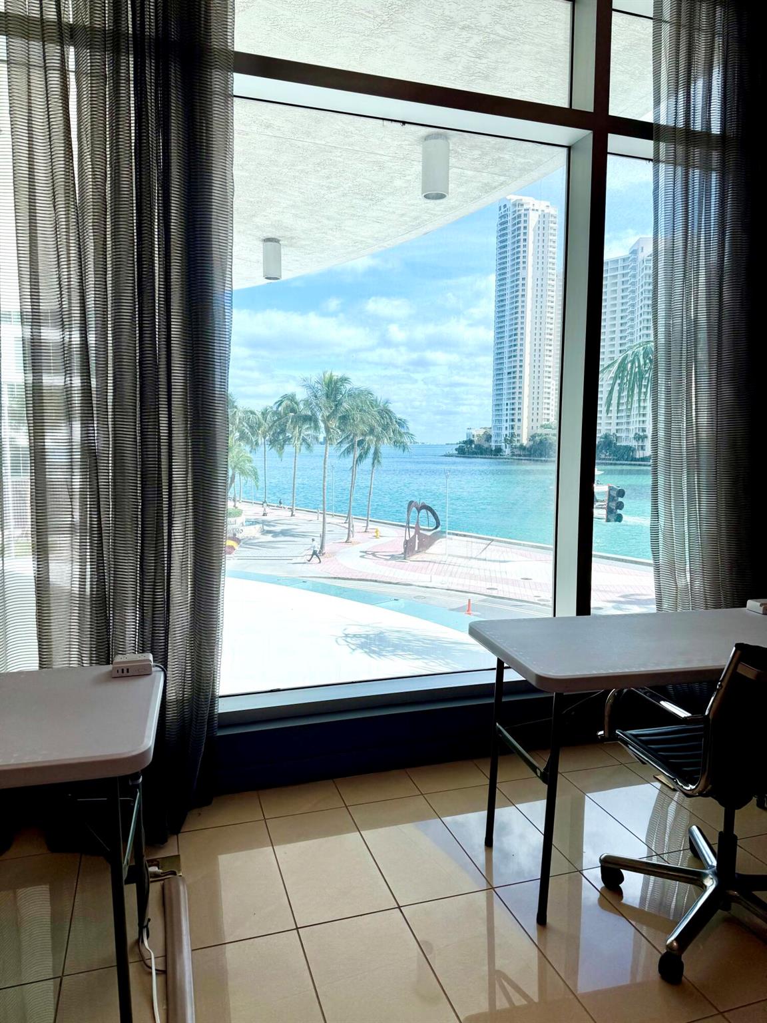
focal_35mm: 24
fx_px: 709
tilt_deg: -5.5
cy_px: 512
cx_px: 384
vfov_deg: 71.6
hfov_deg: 56.8
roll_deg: -1.0
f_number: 1.78
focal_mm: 6.76
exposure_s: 1/3021
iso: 80
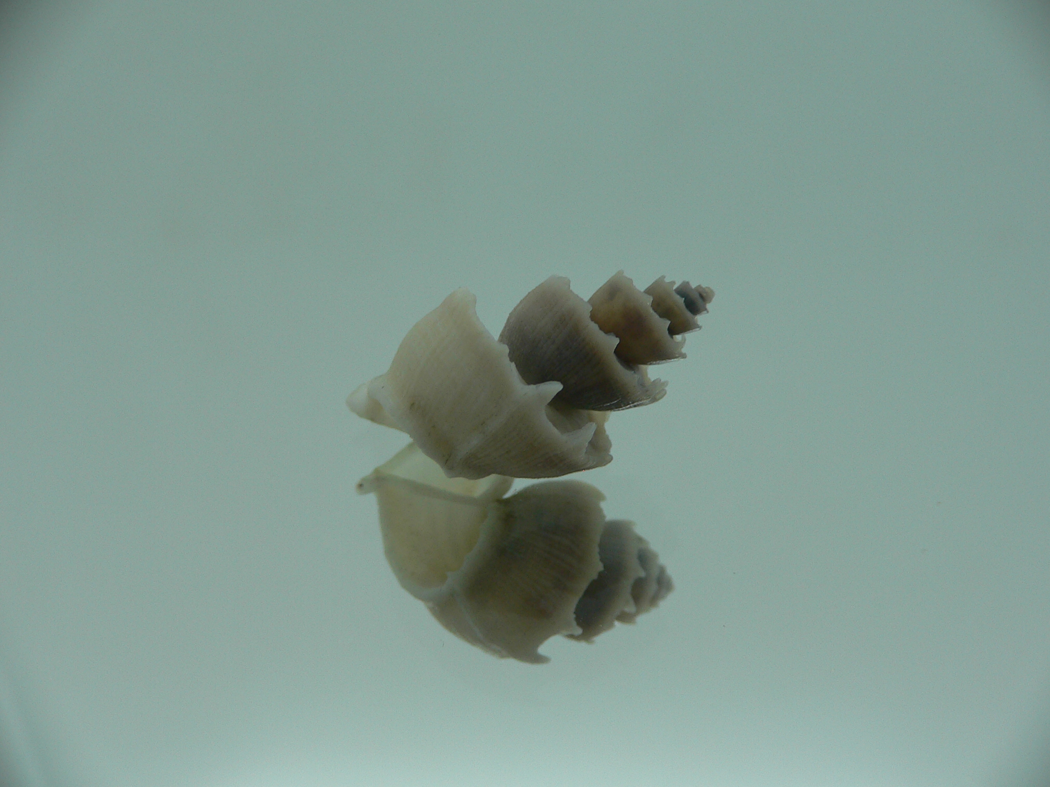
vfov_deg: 40.7
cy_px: 394
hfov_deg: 52.6
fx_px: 1062
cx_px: 525
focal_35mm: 35
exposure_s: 1/60
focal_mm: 4.6
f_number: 2.8
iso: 80
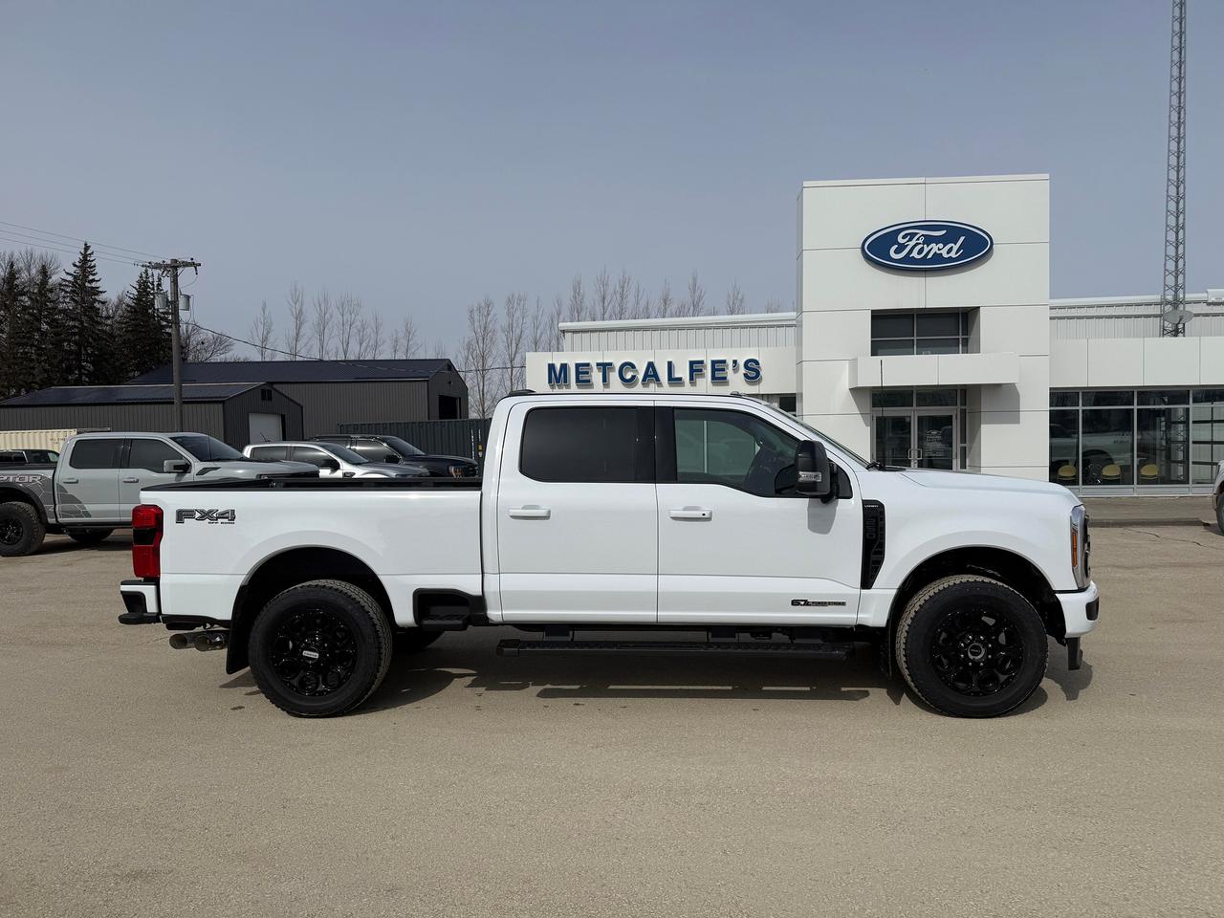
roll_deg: +0.5
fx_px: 849
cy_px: 459
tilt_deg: -1.7
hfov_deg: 71.6
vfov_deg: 56.8
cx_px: 612
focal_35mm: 24
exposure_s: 1/14286
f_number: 1.78
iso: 64
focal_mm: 6.76
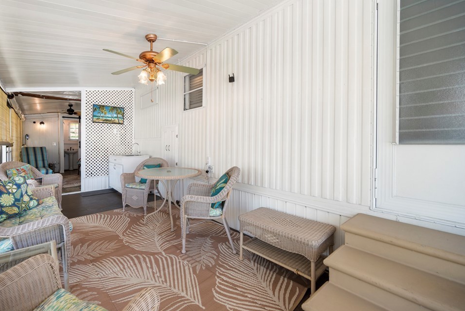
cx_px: 202
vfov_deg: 73.7
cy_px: 146
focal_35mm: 16
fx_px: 207
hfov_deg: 96.2
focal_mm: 14
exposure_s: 1/20
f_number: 4
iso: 100
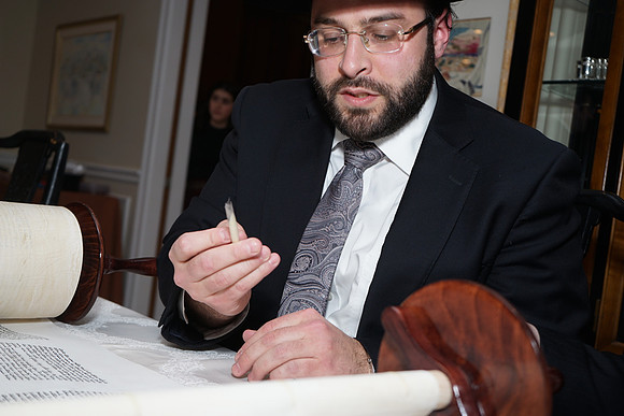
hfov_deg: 47.4
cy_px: 208
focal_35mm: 41
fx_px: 711
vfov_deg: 32.6
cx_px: 312
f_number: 5.6
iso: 250
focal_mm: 41
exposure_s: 1/100
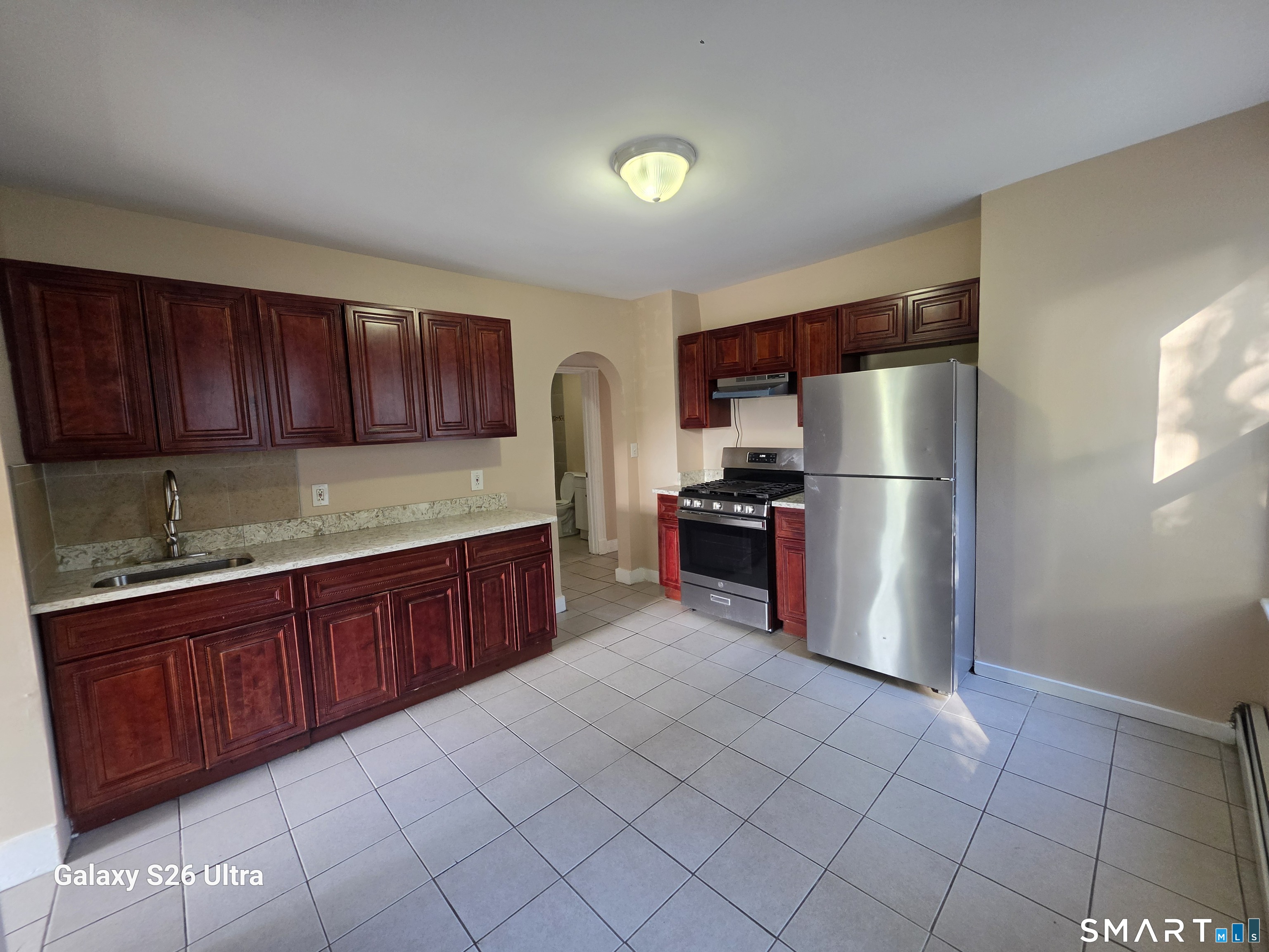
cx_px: 634
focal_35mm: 13
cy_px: 476
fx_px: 477
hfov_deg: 106.2
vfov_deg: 89.9
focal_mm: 2.2
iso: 250
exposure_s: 1/120
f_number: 1.9
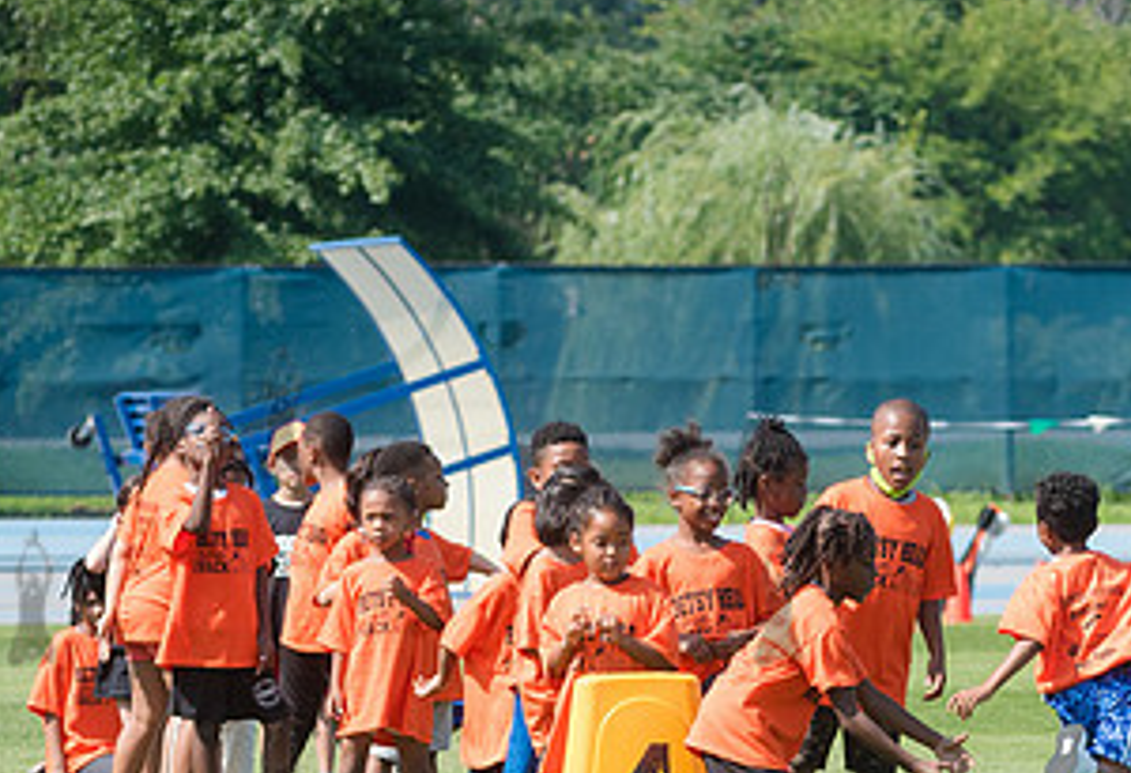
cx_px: 986
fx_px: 12030
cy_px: 688
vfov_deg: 3.7
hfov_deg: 5.4
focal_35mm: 380
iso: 400
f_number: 5
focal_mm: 135
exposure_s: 1/1600
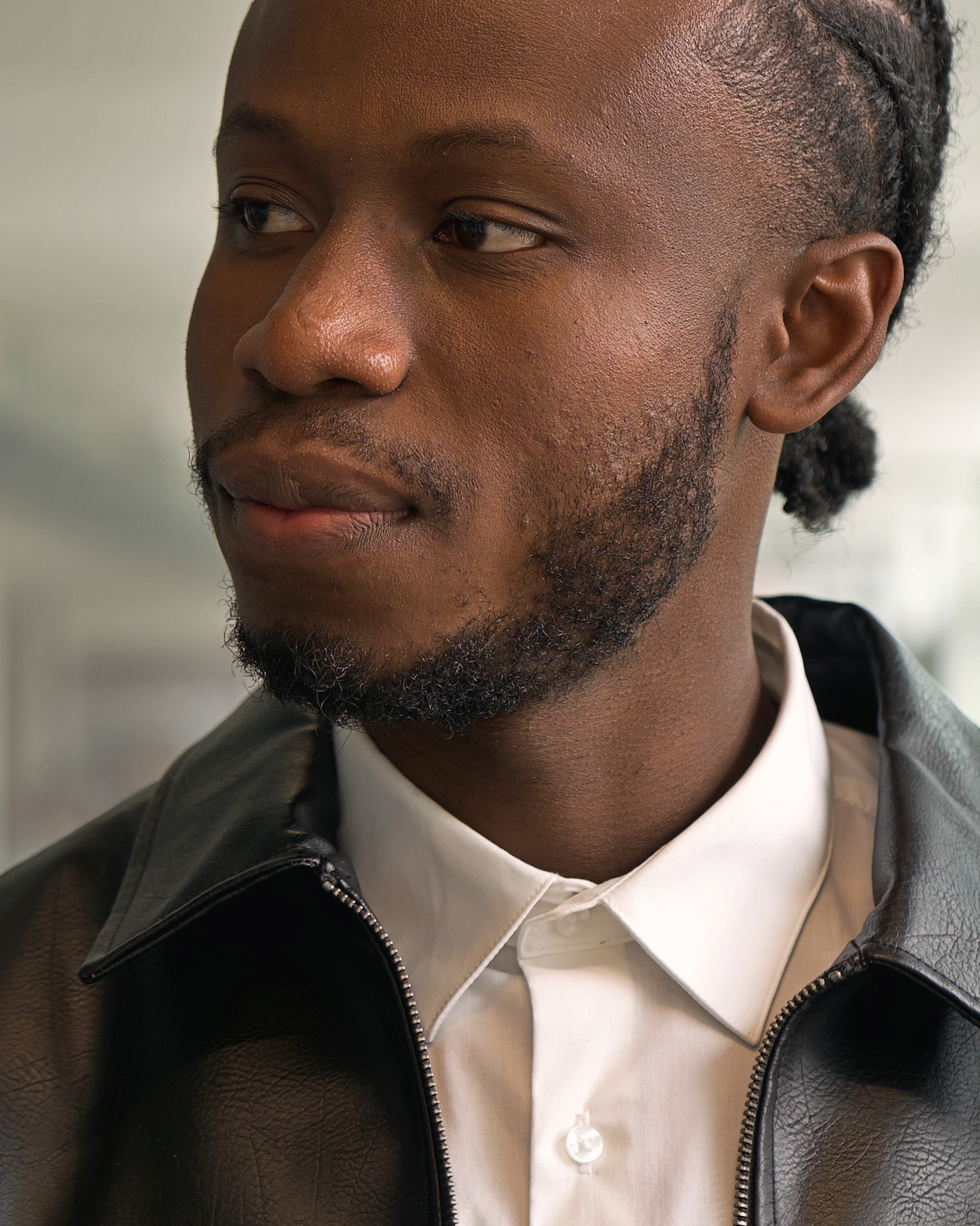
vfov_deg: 12.9
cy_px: 443
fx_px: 5403
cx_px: 550
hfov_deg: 10.4
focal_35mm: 149
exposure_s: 1/50
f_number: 2.8
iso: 100
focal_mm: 55
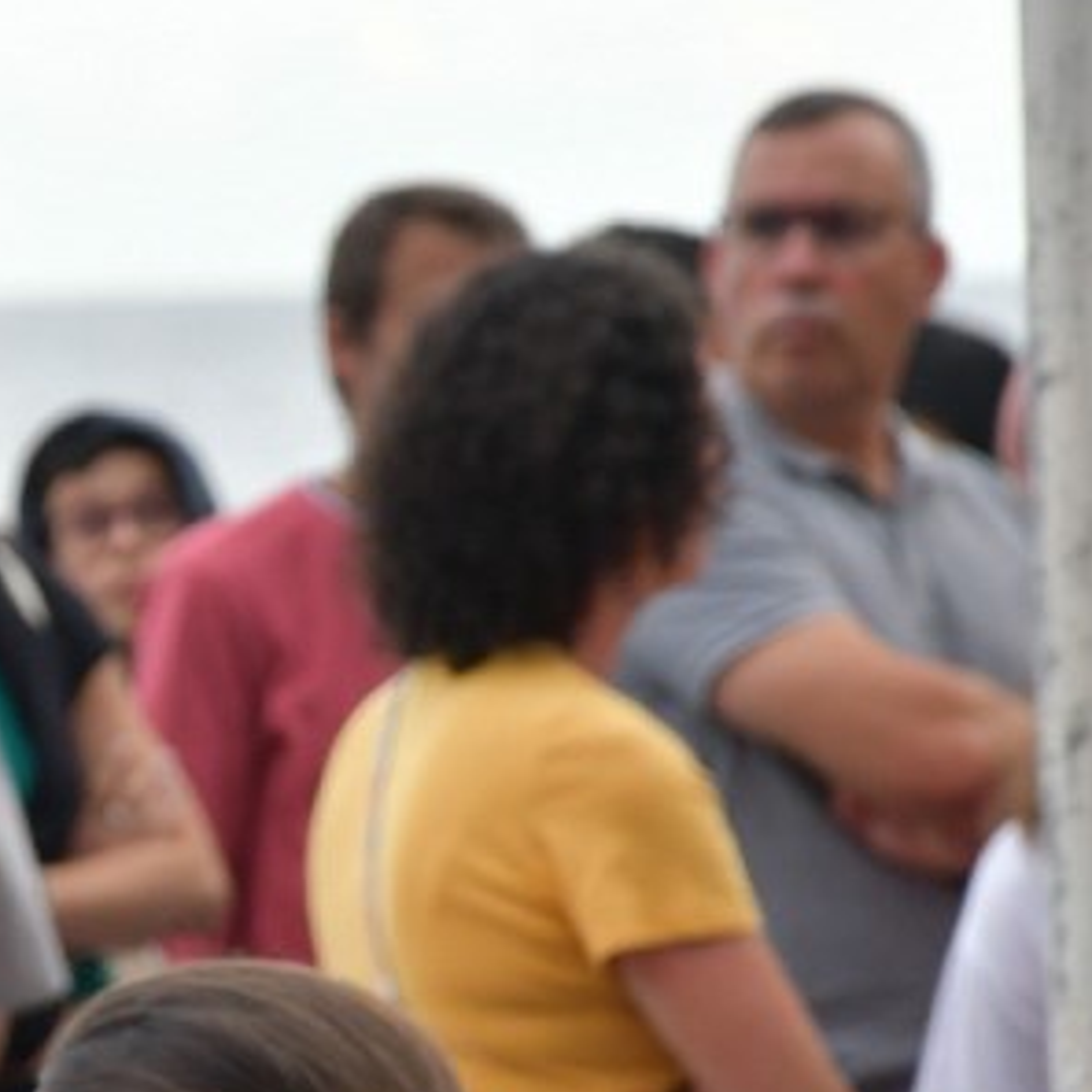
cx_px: -133
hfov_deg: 3.8
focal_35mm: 461
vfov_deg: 3.8
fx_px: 16453
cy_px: 867
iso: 720
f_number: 5.6
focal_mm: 105
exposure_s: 1/250
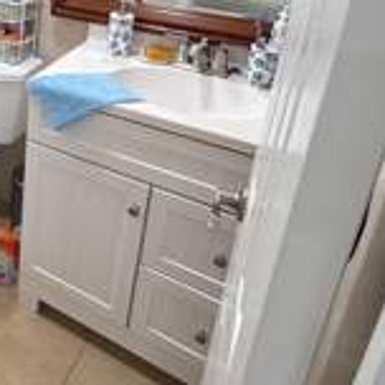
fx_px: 491
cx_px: -56
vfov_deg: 40.2
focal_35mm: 39
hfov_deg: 35.4
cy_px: 51
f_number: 2.2
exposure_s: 1/120
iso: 160
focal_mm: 2.22
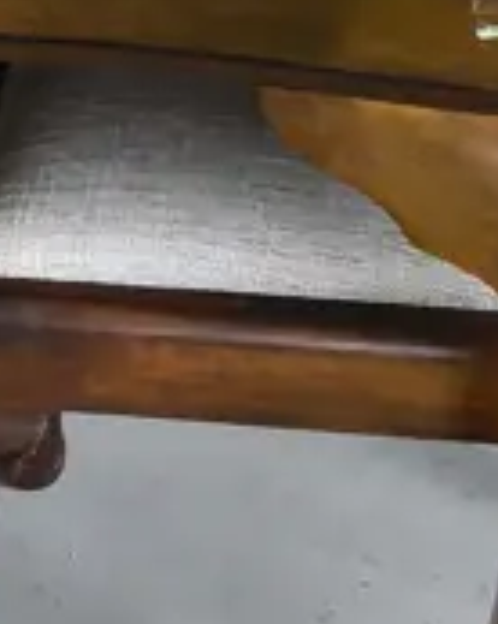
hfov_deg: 9.7
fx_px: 2879
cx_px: -108
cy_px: -267
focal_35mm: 156
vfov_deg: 11.9
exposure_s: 1/100
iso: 160
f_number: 2
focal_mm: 2.87
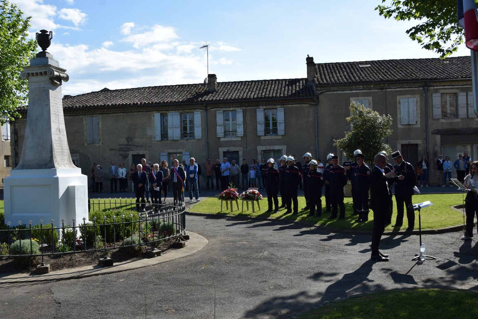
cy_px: 164
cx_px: 238
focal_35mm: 34
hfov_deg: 55.8
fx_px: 451
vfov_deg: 38.9
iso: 200
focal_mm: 22
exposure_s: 1/320
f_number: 9
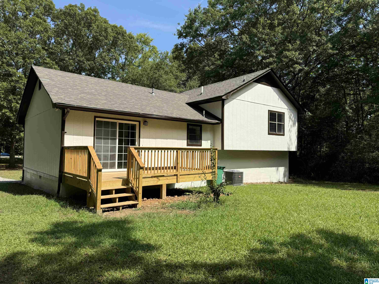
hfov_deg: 71.6
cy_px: 142
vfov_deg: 56.8
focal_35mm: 24
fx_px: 263
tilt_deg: +1.4
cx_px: 190
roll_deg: -1.1
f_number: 1.78
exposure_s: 1/3802
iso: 80
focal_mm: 6.76
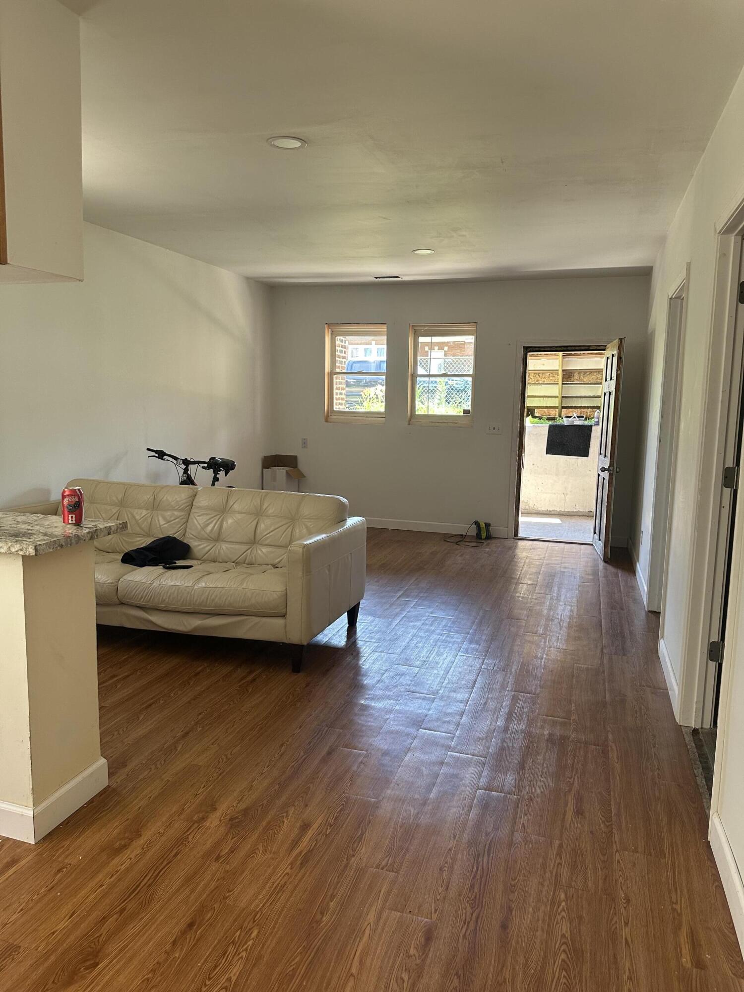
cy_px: 496
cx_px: 372
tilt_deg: -6.7
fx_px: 688
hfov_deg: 56.8
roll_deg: -2.0
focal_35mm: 24
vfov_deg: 71.6
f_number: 1.78
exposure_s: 1/121
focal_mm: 6.86
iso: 200
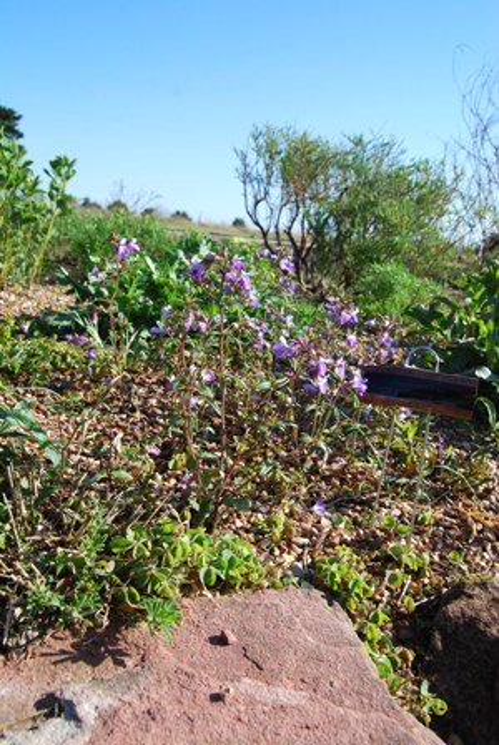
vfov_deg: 61.9
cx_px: 250
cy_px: 372
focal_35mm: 30
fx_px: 622
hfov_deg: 43.7
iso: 100
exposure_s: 1/160
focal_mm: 20
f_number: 8
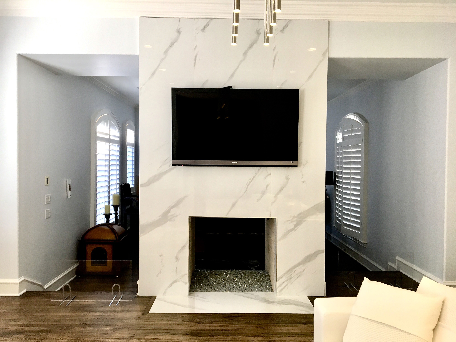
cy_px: 171
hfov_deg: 61.7
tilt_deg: +0.0
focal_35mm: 29
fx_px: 382
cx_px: 228
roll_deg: -0.7
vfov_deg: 48.2
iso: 25
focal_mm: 4.15
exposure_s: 1/40
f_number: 2.2
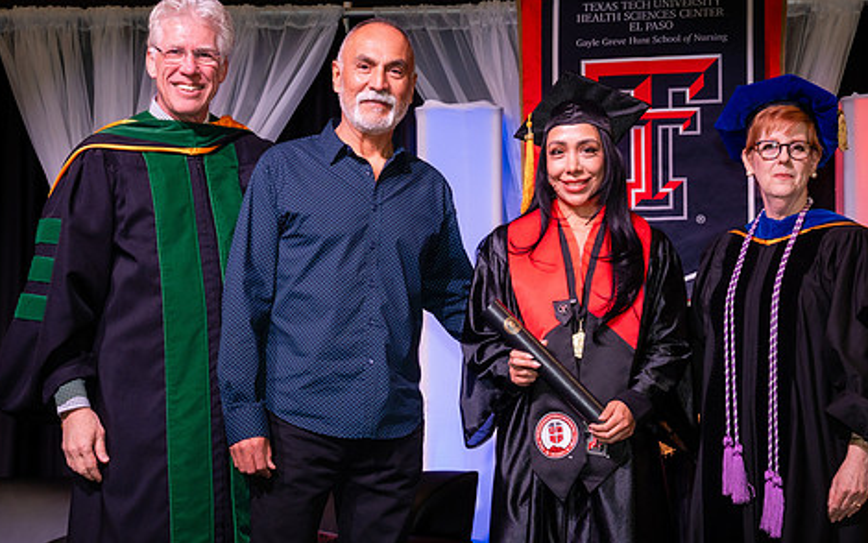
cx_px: 491
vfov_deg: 18.4
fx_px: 1680
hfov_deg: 28.9
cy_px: 274
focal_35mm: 71
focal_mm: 52
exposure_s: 1/160
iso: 1250
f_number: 5.6
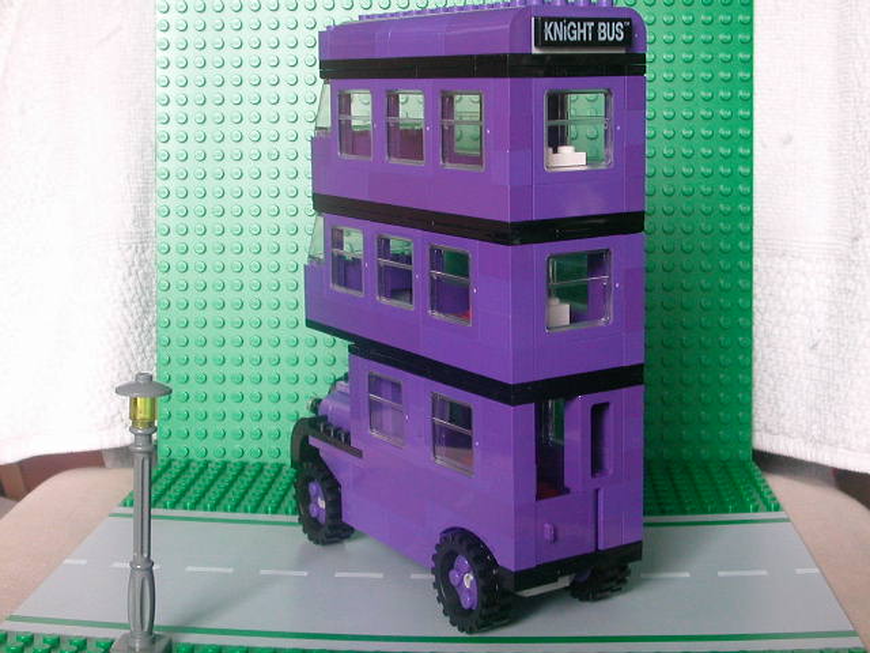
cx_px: 435
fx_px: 1357
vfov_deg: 27.0
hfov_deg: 35.5
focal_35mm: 54
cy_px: 326
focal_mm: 8.2
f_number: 3.2
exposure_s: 1/25.8
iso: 266
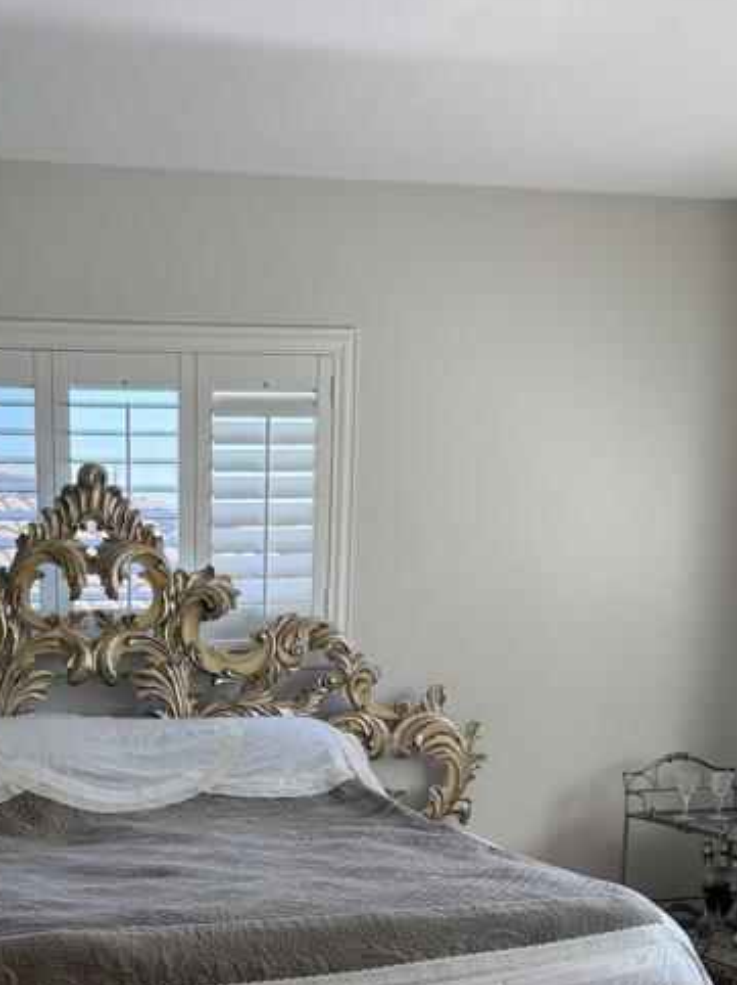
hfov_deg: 27.9
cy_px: 932
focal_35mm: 51
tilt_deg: -13.9
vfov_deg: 34.8
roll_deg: -0.4
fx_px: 1449
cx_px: 133
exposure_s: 1/220
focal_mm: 6.76
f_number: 1.78
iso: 160
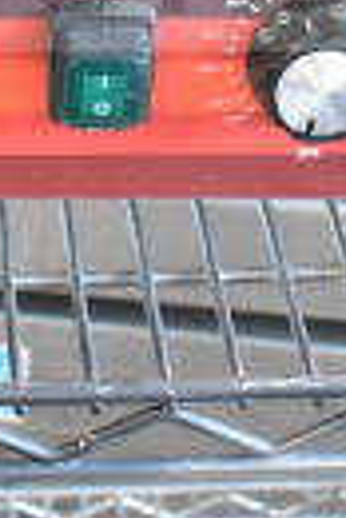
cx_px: -60
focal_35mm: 155
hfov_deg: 8.8
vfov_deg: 12.6
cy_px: -265
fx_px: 2228
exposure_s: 1/40
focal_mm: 22
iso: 3600
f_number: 3.8
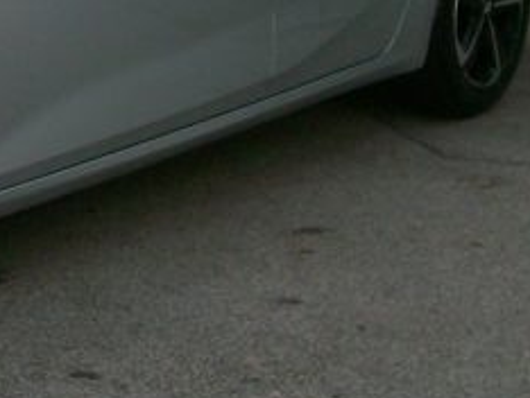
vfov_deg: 12.4
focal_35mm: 118
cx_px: -260
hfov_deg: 15.4
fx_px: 1809
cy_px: -5
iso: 80
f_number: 4.8
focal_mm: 6
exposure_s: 1/526
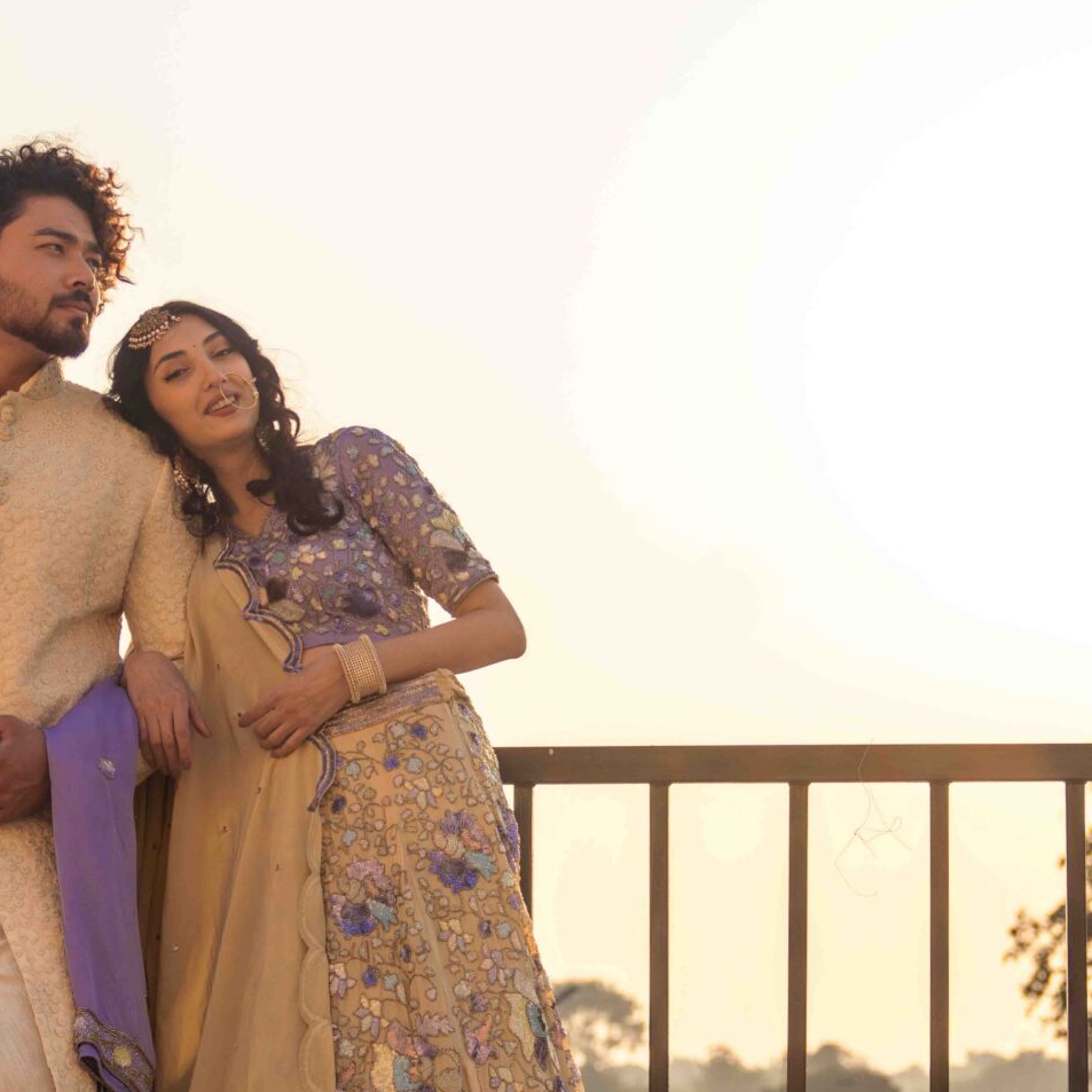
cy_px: 794
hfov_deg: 19.5
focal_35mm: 89
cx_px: 708
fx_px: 3176
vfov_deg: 19.4
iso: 50
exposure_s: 1/800
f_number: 2.8
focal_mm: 39
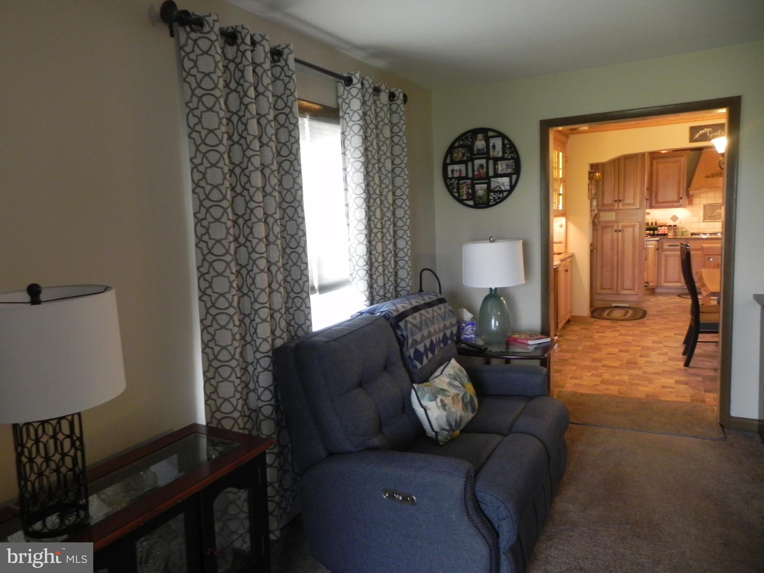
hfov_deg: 67.3
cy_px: 286
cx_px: 382
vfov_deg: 53.1
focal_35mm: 26
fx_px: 574
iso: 382
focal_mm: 4.6
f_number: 2.8
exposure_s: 1/30
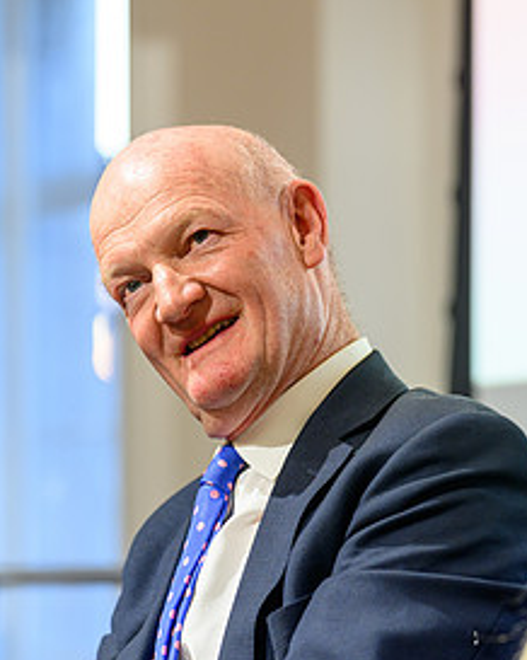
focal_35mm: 215
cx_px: 331
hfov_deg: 7.2
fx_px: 4196
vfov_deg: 9.0
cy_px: 441
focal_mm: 105
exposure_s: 1/100
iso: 560
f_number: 2.8
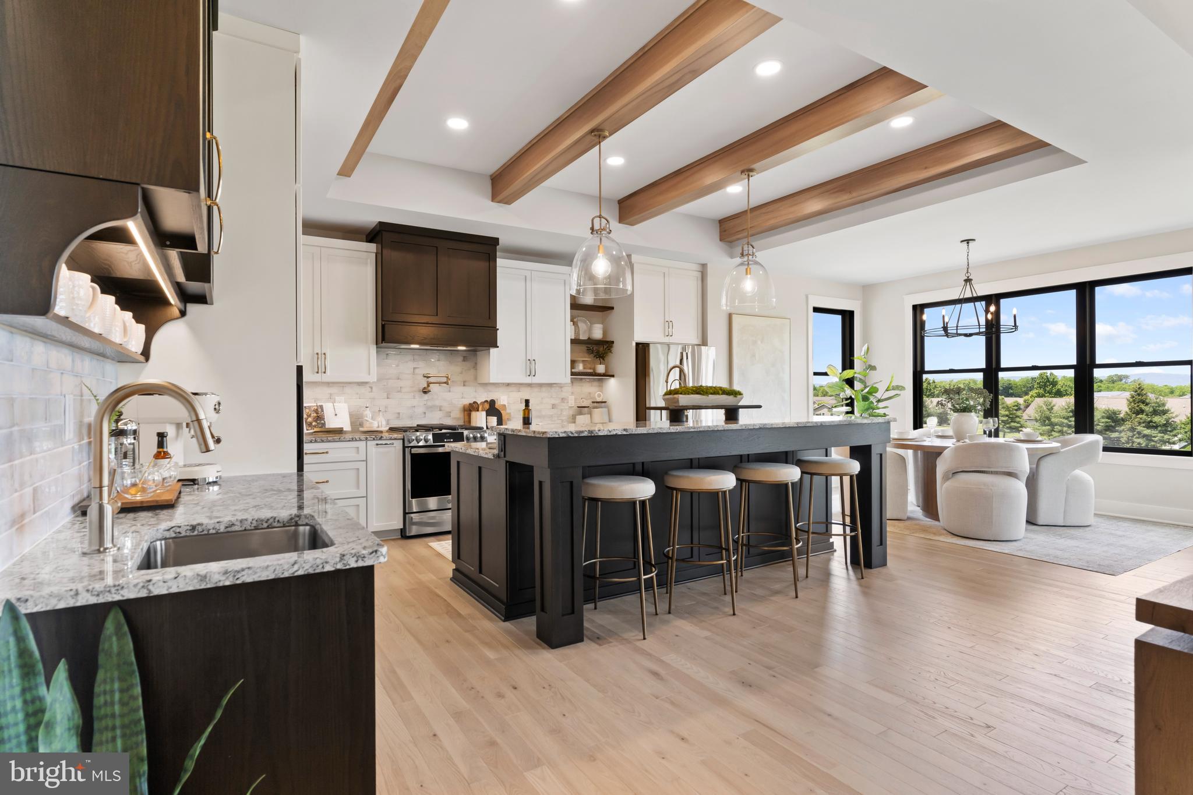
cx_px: 596
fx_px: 596
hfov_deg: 90.0
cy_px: 398
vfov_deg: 67.4
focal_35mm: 18
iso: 500
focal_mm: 18
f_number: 8
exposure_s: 1/20
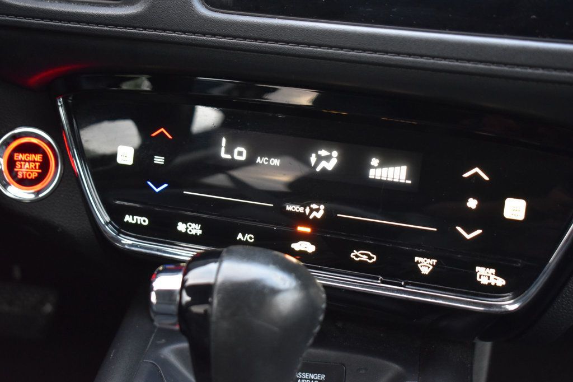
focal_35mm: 60
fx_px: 955
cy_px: 191
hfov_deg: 33.4
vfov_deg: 22.6
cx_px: 286
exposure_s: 1/15
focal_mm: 40
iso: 1600
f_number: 5.6
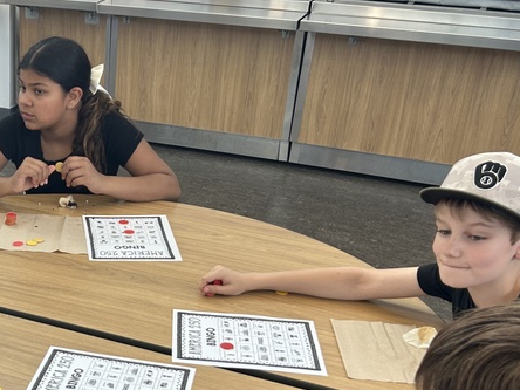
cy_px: 336
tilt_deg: -29.3
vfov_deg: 23.9
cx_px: 34
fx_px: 901
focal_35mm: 60
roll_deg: -0.3
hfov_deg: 30.5
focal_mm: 5.7
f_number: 1.5
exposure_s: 1/75
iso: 40
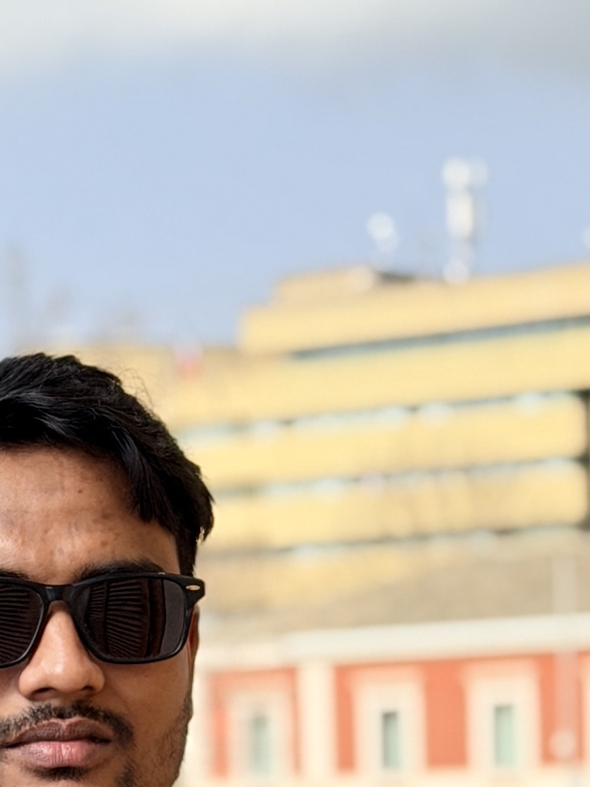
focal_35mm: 179
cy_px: 1071
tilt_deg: -3.6
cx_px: 97
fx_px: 4067
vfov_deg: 10.8
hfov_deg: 8.3
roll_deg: +2.5
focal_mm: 6.76
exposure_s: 1/3226
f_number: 1.78
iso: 64
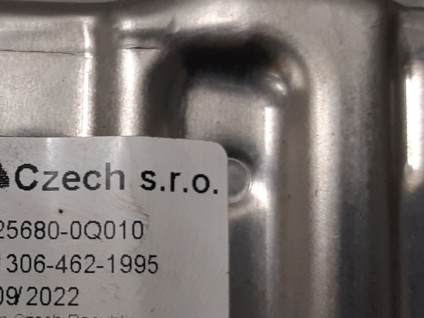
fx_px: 698
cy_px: 218
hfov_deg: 31.3
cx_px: 0
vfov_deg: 25.5
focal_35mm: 57
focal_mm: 3.93
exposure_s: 1/50
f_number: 1.7
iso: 80
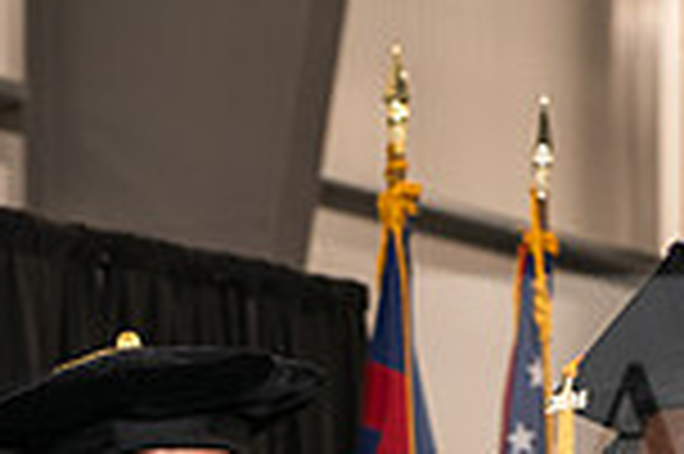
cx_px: 274
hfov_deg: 8.2
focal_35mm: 252
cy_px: 820
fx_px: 4783
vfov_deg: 5.4
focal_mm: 66
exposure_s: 1/125
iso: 1600
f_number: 5
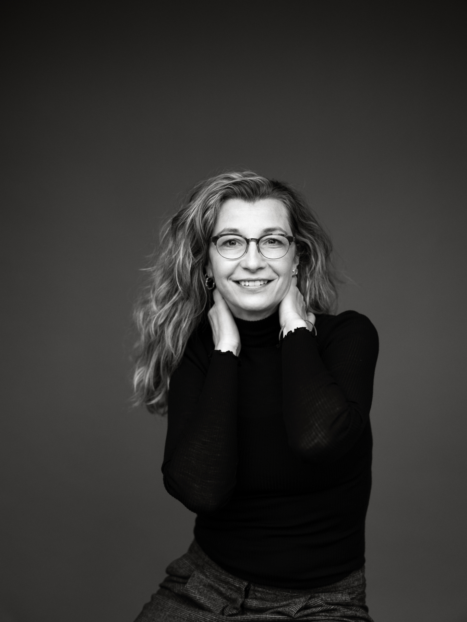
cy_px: 311
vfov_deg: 30.7
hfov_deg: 23.3
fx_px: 1133
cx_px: 234
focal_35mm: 63
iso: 1600
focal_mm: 80
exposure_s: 1/125
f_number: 2.2
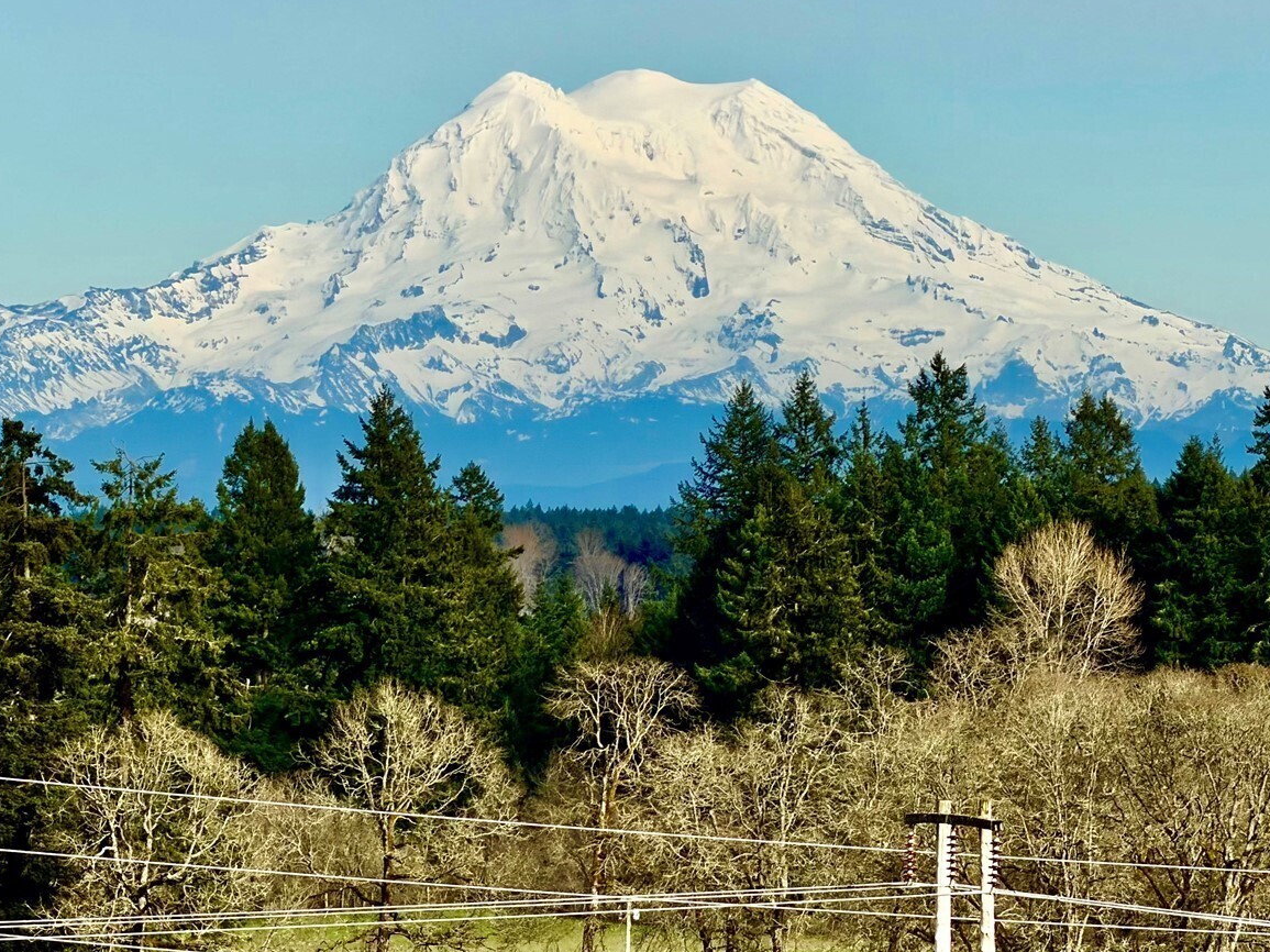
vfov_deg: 5.4
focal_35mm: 277
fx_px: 10162
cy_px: 510
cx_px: 660
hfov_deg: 7.2
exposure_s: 1/879
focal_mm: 16.89
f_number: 2.8
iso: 20
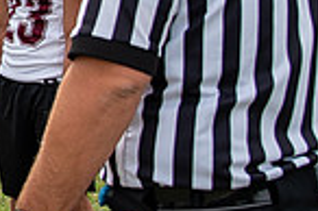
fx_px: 918
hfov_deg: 17.3
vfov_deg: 12.8
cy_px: -38
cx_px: -186
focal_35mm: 104
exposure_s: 1/1600
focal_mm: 24
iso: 220
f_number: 4.5
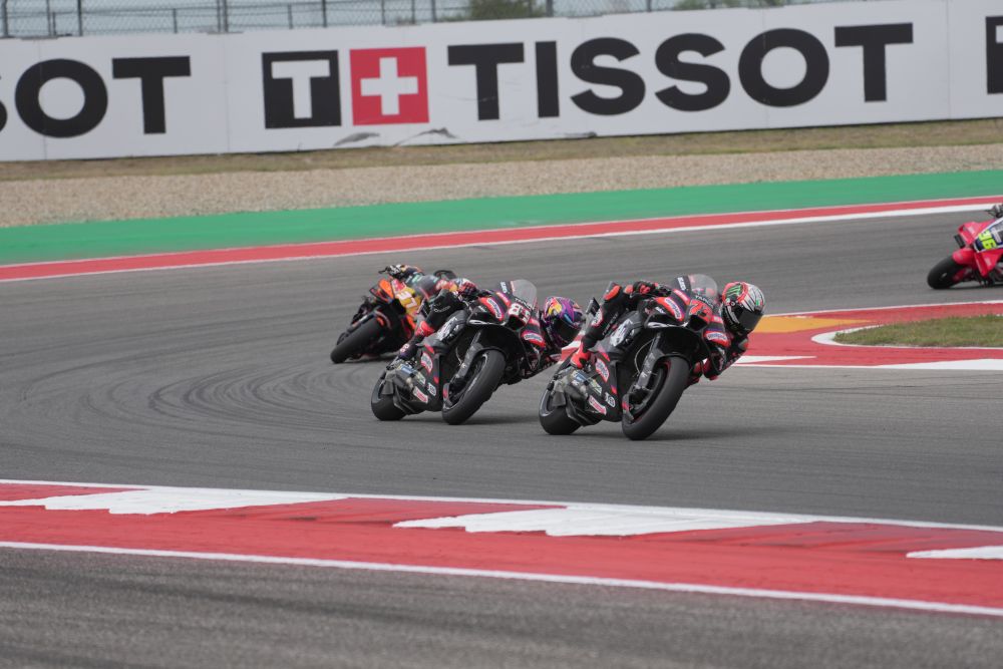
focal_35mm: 262
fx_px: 7300
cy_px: 334
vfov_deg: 5.2
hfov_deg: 7.9
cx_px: 502
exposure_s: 1/1600
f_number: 6.3
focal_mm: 262
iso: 400
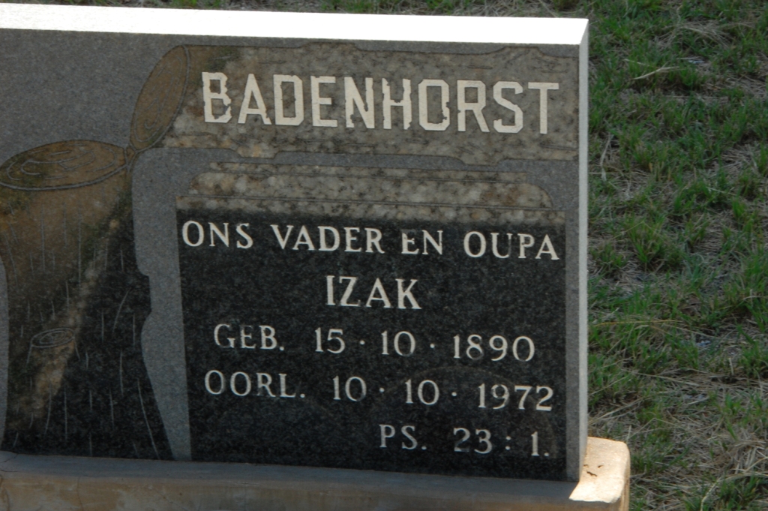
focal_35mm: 138
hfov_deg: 14.9
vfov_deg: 9.9
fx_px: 2942
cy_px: 256
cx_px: 384
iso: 400
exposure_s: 1/30
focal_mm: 92
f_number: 22
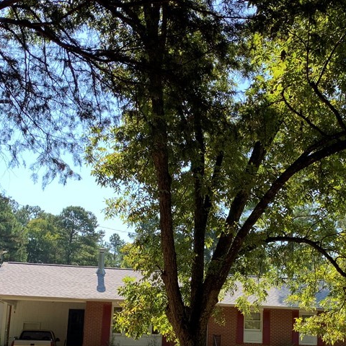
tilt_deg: +9.1
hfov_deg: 34.4
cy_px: 248
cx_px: 229
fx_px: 554
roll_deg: -2.2
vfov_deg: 34.1
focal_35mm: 49
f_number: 1.8
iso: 25
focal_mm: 4.25
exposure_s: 1/580
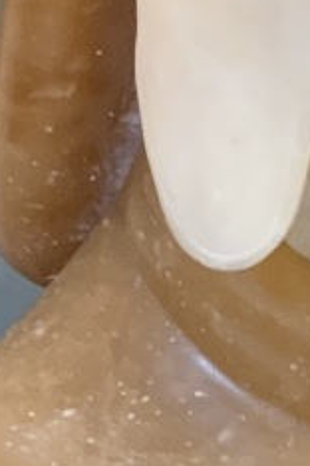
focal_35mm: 155
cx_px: 342
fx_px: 2002
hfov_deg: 8.8
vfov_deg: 13.2
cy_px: 249
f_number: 1.8
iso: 200
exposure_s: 1/50
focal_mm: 3
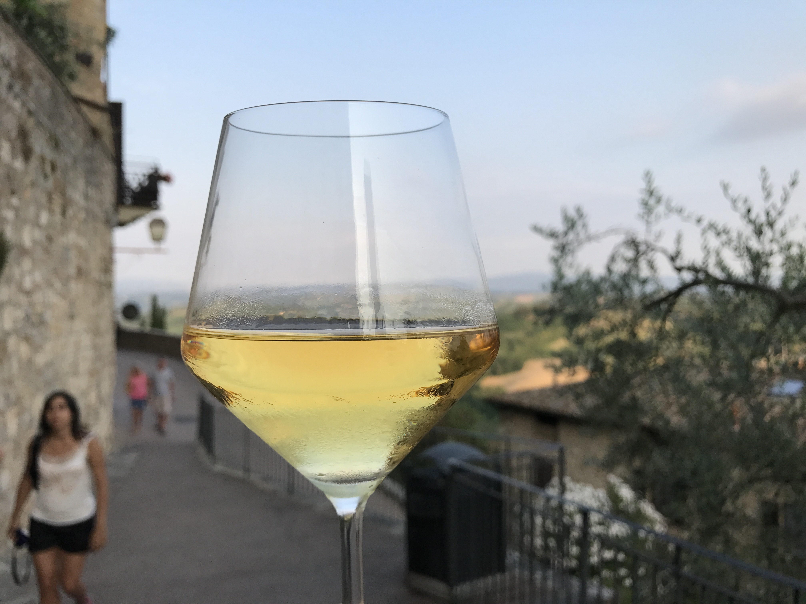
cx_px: 403
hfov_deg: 63.4
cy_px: 302
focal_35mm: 28
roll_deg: -0.5
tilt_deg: -1.5
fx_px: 652
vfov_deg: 49.7
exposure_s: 1/812
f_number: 1.8
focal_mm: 3.99
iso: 20
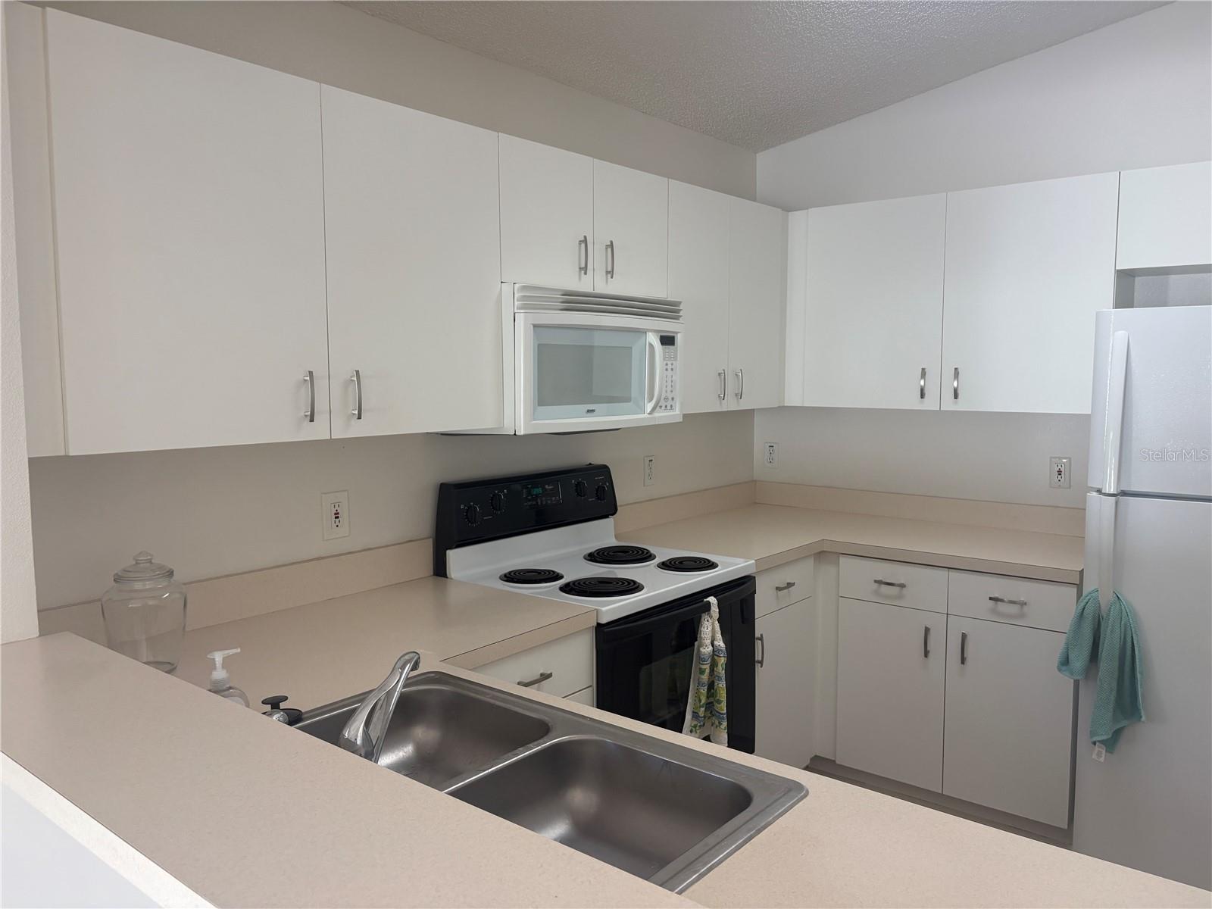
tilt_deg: -4.9
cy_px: 454
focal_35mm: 26
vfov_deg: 53.1
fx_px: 910
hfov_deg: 67.3
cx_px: 606
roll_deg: +0.5
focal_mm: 5.96
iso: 80
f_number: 1.6
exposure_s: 1/120
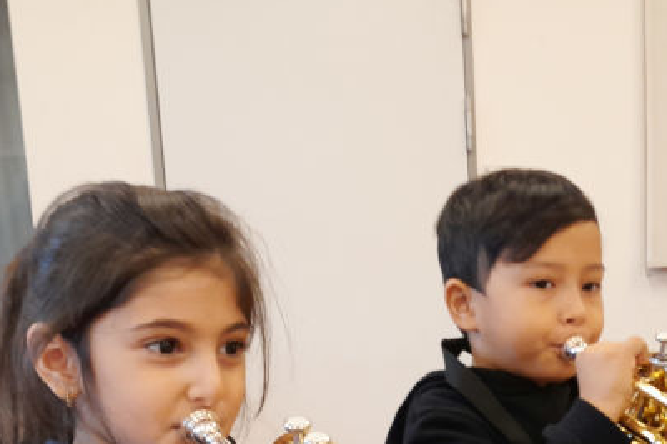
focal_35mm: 54
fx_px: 1000
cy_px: 454
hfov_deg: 36.5
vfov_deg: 23.8
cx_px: 449
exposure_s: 1/50
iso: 125
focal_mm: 4
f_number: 1.8
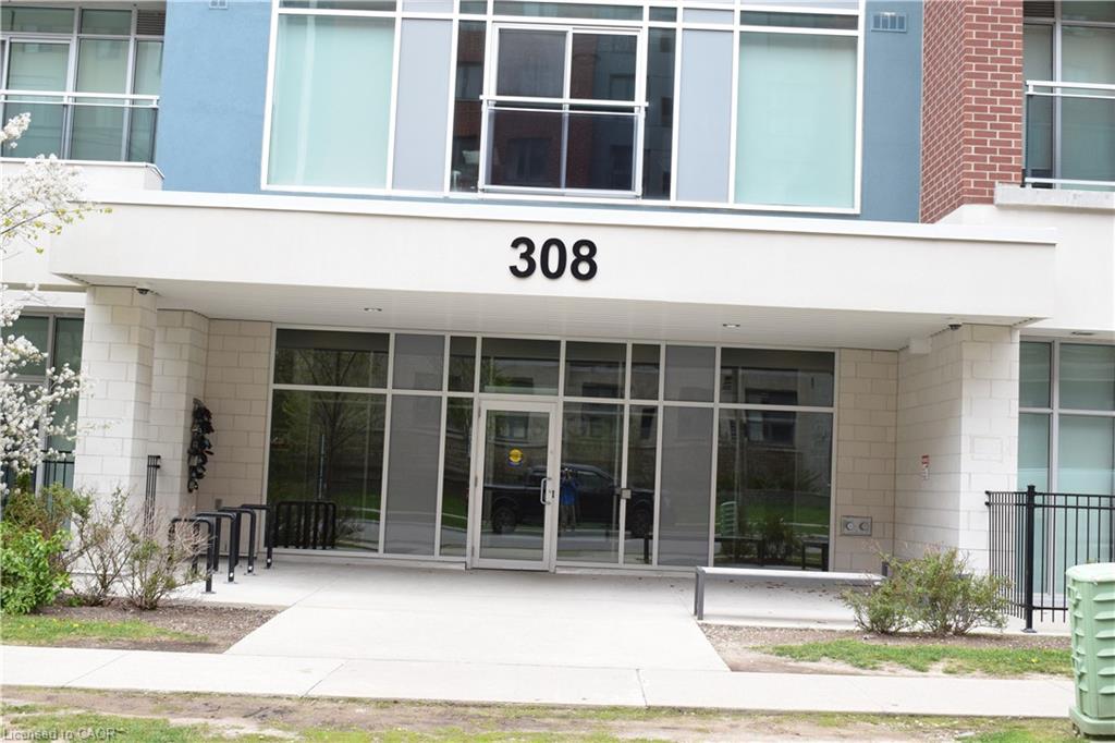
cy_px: 372
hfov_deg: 45.0
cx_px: 558
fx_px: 1347
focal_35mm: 44
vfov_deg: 30.8
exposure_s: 1/320
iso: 800
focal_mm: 29
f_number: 8
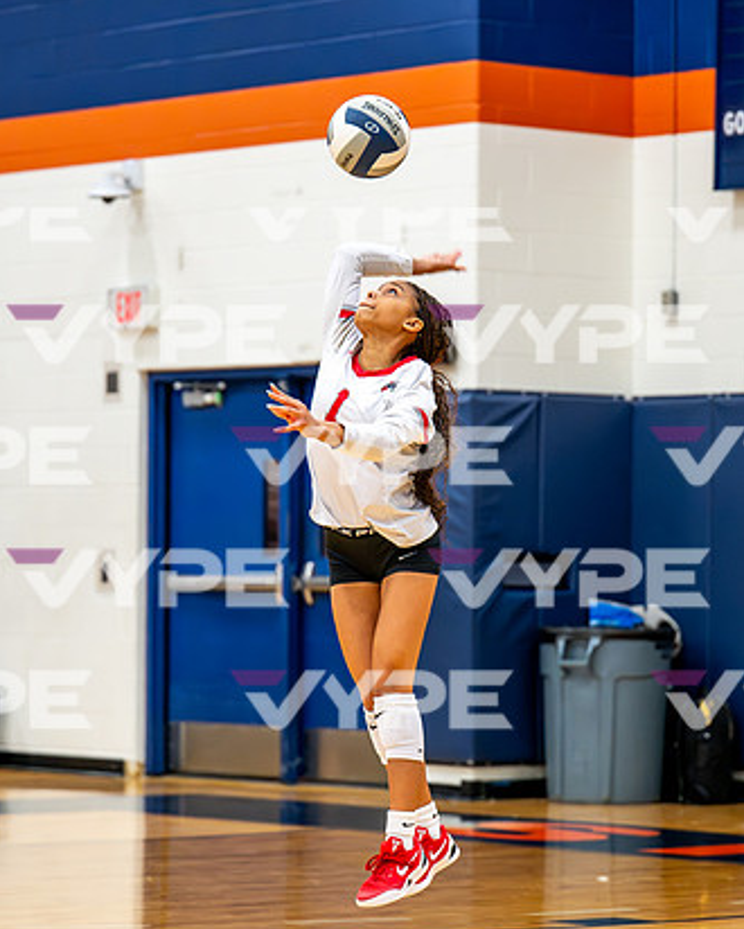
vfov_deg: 12.4
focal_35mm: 156
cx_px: 335
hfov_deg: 9.9
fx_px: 4291
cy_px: 468
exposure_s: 1/800
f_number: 2.8
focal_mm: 95
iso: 4000
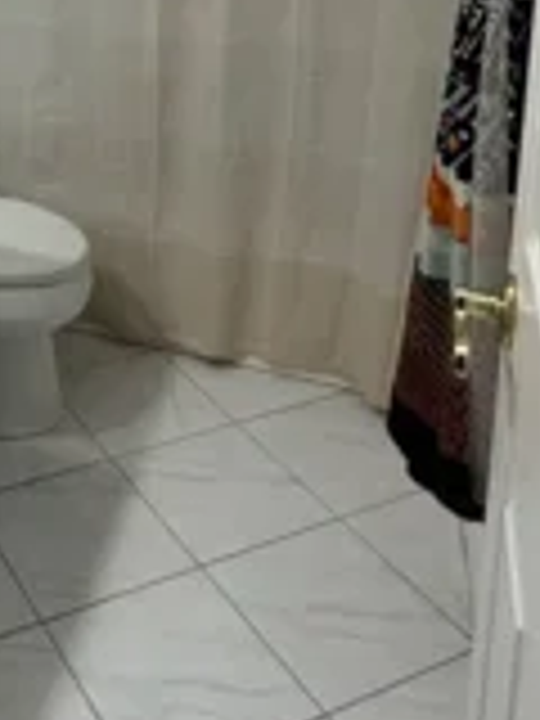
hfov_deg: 27.6
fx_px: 1019
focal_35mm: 49
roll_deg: -1.5
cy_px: -76
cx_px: -27
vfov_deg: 33.7
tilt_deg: -7.3
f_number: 2.2
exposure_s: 1/120
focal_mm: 2.22
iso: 160
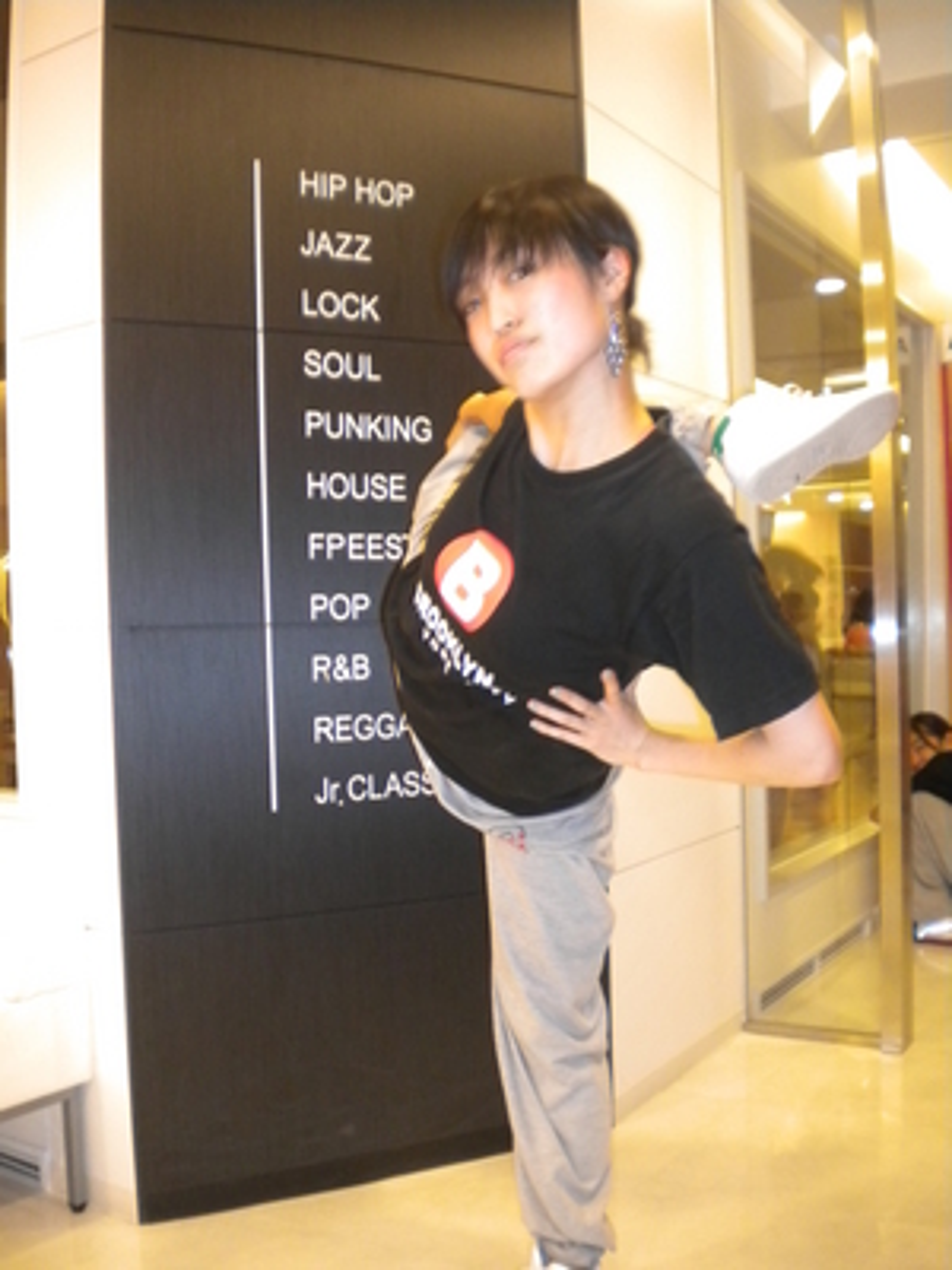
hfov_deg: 40.7
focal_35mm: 35
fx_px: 1283
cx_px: 476
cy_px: 635
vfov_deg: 52.6
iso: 400
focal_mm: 6.3
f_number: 3.1
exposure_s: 1/30
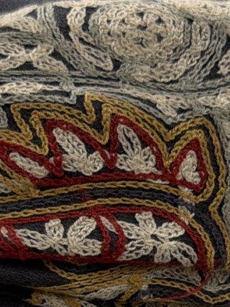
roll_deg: -1.2
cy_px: 390
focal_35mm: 122
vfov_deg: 15.4
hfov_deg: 12.1
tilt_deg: +1.4
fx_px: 1081
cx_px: 83
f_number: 1.78
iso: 200
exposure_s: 1/351
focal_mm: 6.76
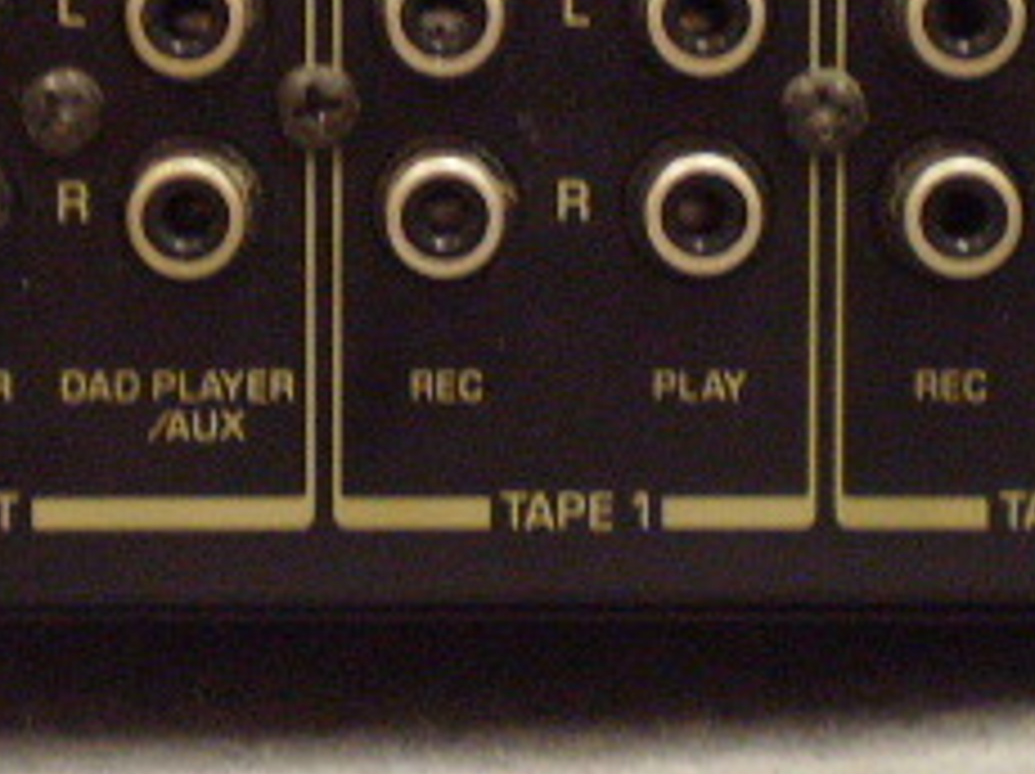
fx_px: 3495
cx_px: 477
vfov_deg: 12.5
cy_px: 72
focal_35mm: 117
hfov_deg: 16.8
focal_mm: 7.4
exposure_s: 1/25
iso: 400
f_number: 3.5
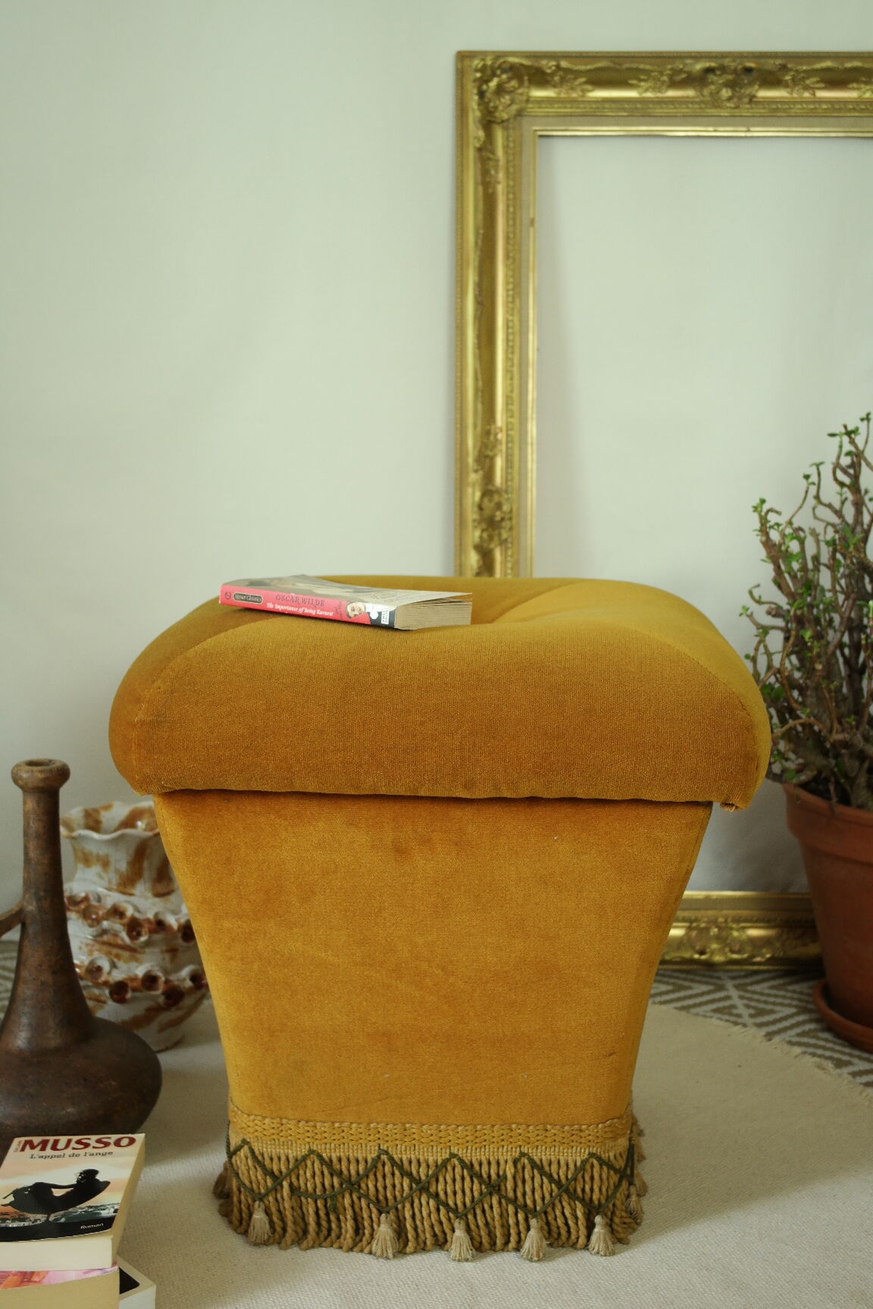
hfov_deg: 29.2
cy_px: 654
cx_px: 436
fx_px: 1673
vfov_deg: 42.7
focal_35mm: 46
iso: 400
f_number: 5.6
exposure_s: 1/30
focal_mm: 30
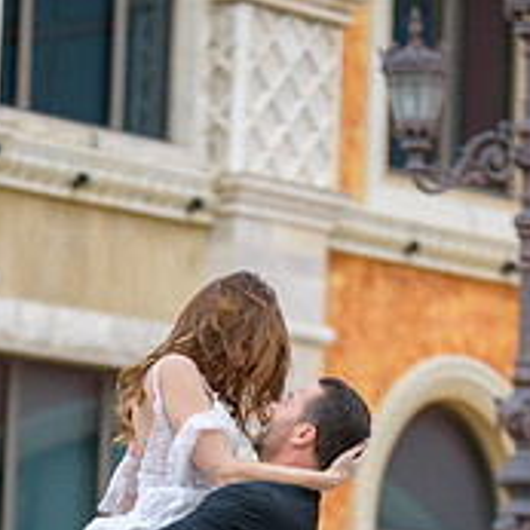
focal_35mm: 270
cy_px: 539
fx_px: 4677
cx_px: 263
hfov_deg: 6.5
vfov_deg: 6.5
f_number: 2.8
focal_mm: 122
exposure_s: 1/3200
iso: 400
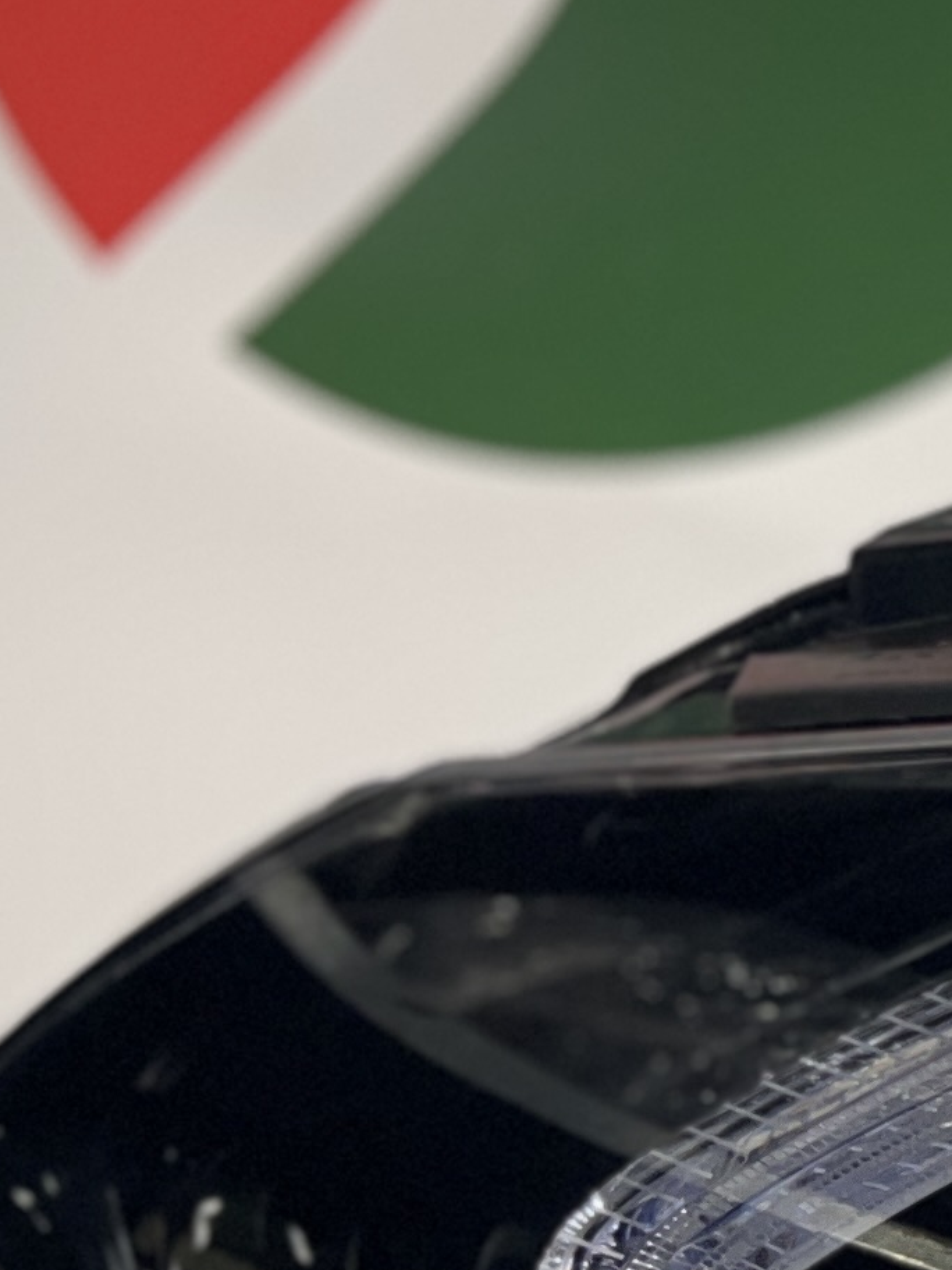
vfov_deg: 17.0
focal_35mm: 115
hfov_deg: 10.5
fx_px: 4217
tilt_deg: -24.5
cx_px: 2494
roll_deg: +1.5
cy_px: 1035
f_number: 1.6
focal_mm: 5.1
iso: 50
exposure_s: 1/100
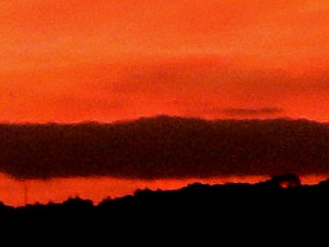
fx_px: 16288
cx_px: 536
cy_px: -360
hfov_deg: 1.2
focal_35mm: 1713
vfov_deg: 0.9
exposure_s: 1/13
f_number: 5.8
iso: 125
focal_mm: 38.6
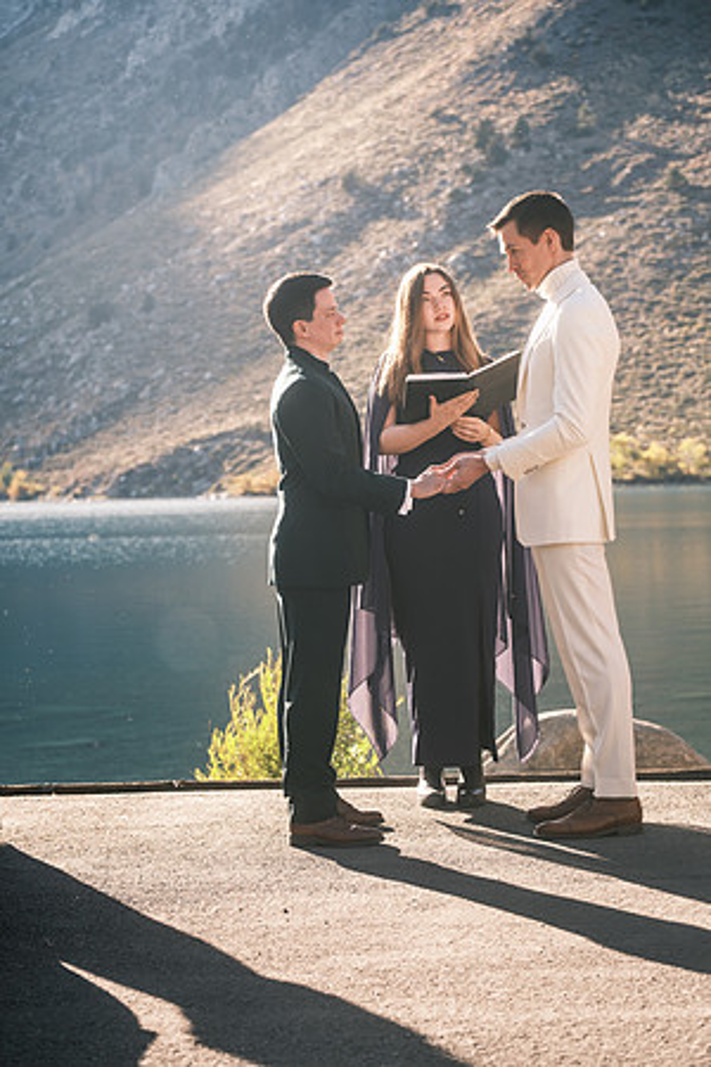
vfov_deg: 27.0
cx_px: 356
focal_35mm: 75
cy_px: 534
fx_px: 2222
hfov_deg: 18.2
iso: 200
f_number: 3.6
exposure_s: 1/400
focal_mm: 50
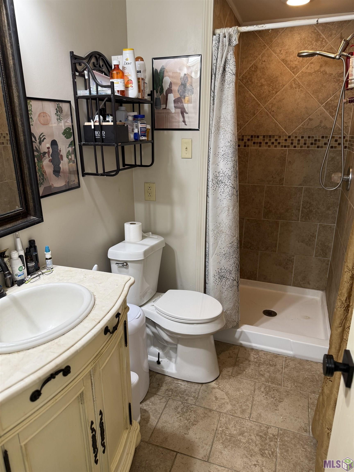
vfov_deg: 71.6
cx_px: 177
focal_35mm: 24
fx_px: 327
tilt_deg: -17.7
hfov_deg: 56.8
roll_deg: +0.2
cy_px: 236
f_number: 1.78
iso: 125
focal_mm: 6.76
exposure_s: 1/60
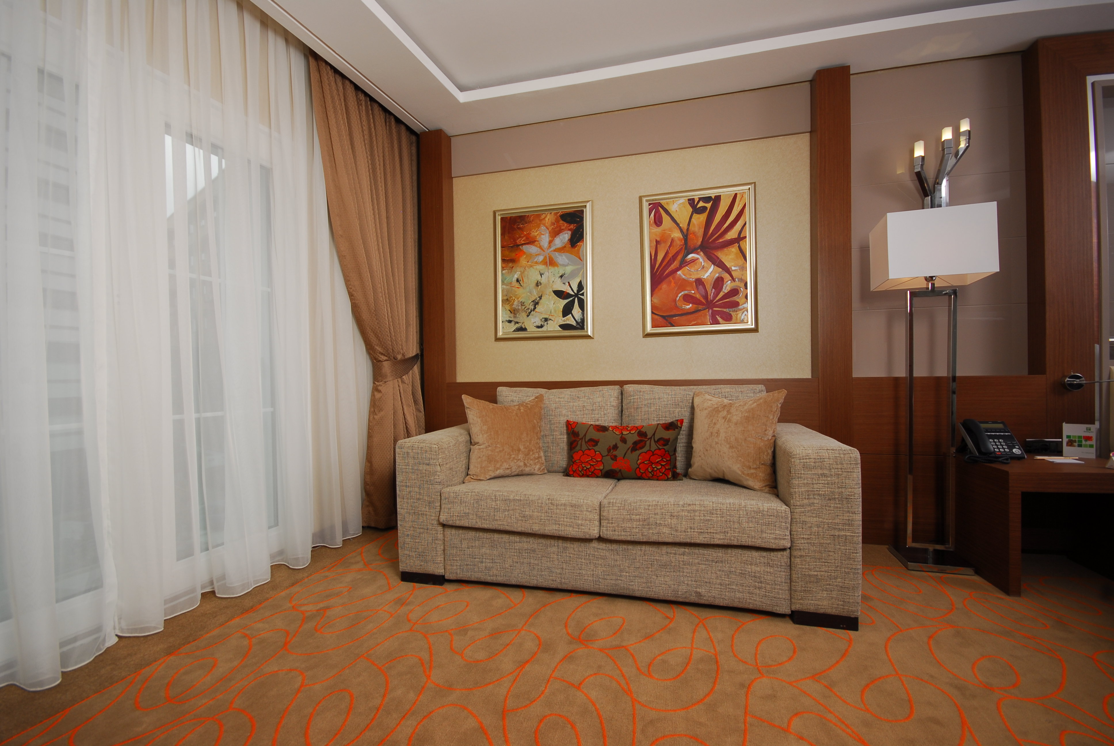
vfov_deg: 77.5
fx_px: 465
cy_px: 373
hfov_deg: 100.3
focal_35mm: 15
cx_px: 557
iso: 100
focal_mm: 10
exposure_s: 1/50
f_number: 7.1
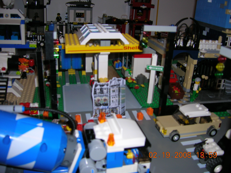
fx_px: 227
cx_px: 116
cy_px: 86
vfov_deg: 41.8
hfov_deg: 54.0
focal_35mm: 34
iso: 50
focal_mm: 5.7
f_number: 2.9
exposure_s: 1/60.1
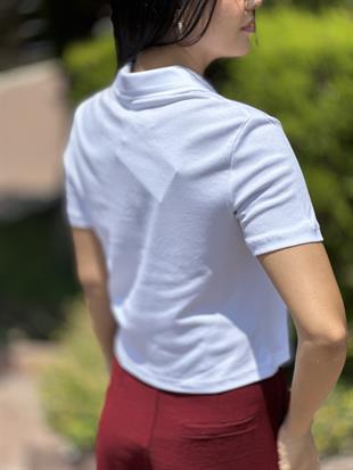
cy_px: 235
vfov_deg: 25.3
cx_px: 176
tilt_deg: -16.0
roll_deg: -0.1
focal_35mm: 77
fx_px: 1046
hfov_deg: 19.1
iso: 32
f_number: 2.8
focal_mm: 9
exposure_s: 1/1393
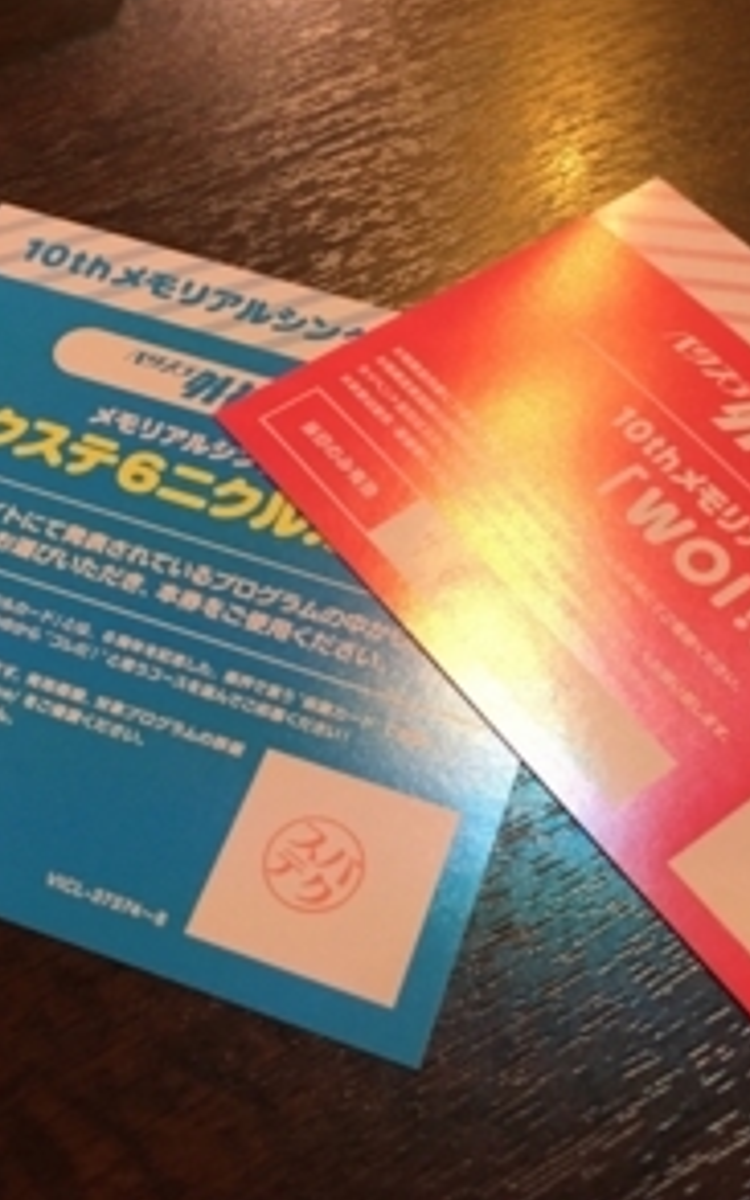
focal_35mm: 42
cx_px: 365
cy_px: 590
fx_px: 1374
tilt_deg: -57.0
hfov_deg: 30.5
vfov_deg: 47.2
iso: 160
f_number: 2.2
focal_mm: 4.15
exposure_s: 1/30
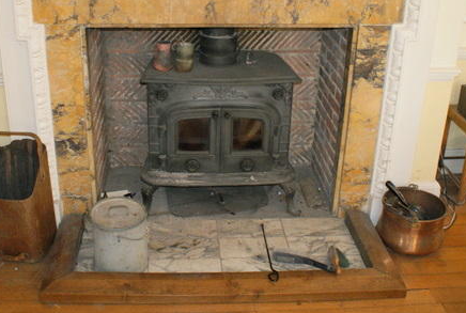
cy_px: 107
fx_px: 571
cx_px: 224
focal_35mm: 44
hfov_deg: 44.4
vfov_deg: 30.5
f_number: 5.6
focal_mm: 20
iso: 400
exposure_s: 1/60
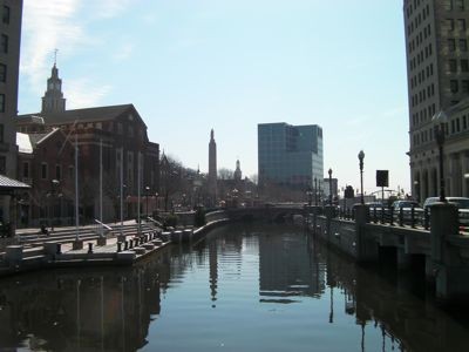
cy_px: 176
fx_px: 515
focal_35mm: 38
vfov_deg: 37.7
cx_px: 234
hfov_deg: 49.0
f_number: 4.5
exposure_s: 1/521
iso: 50
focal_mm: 6.8
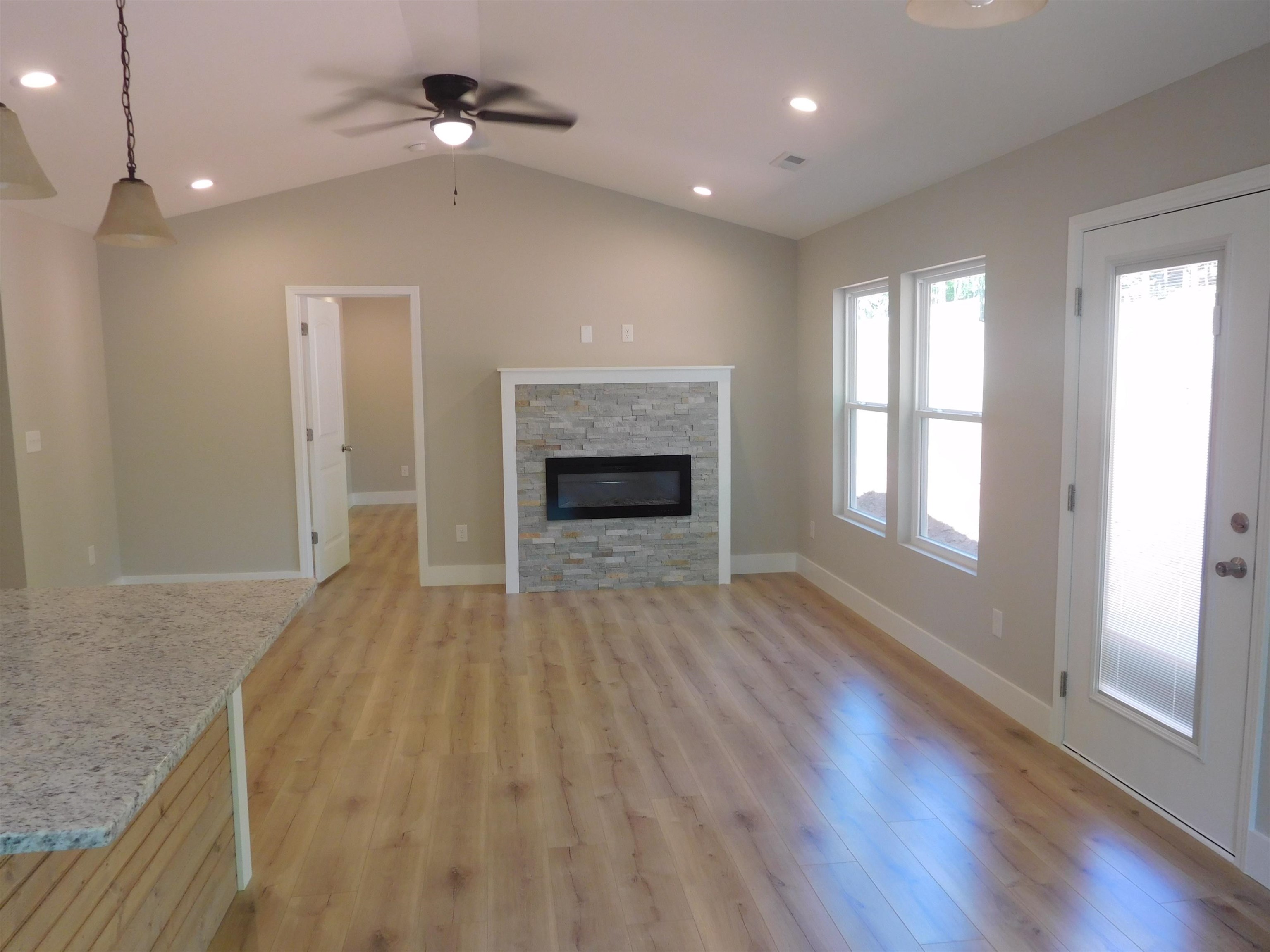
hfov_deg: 69.4
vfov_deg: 54.9
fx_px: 917
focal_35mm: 25
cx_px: 635
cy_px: 476
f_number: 3.4
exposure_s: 1/30
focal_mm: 4.5
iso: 140
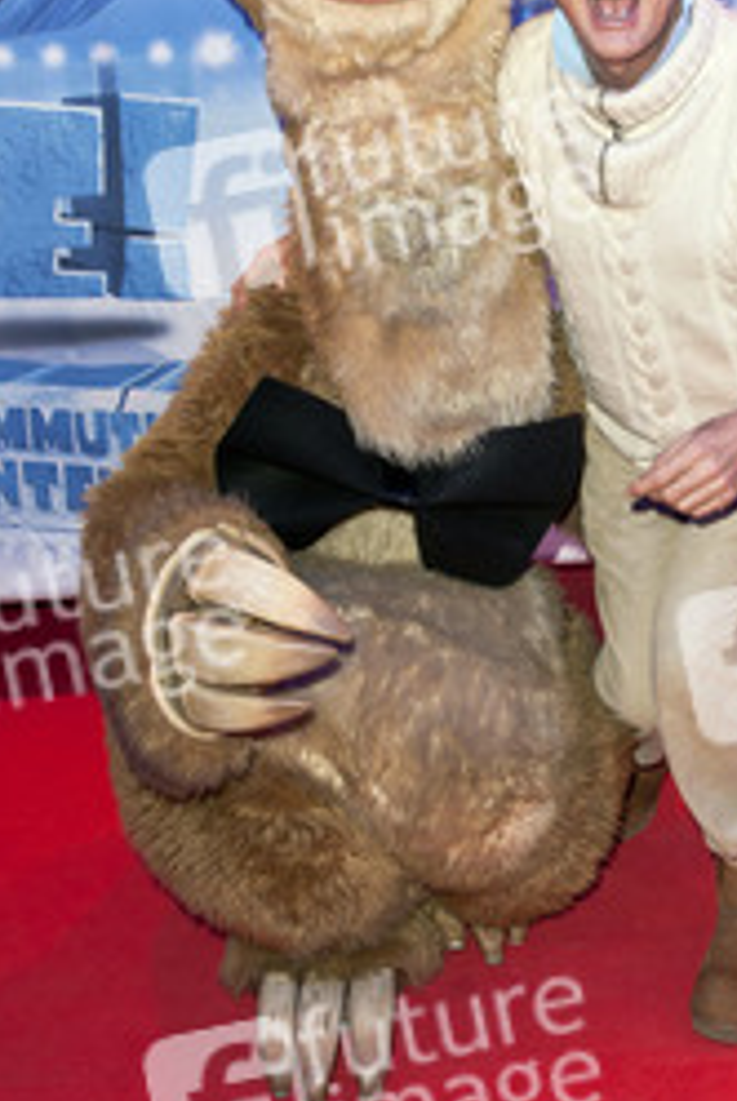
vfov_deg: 39.3
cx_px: 504
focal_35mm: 50
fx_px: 1531
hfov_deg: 26.9
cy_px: 417
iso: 800
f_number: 5.6
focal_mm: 31
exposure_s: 1/200
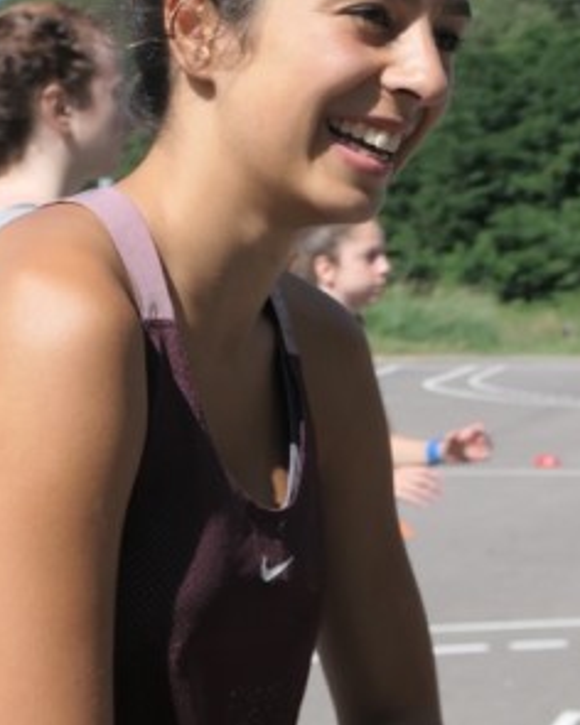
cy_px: 391
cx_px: 238
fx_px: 2553
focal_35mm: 119
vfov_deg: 16.2
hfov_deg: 13.0
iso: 125
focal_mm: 15.1
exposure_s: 1/1600
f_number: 3.2
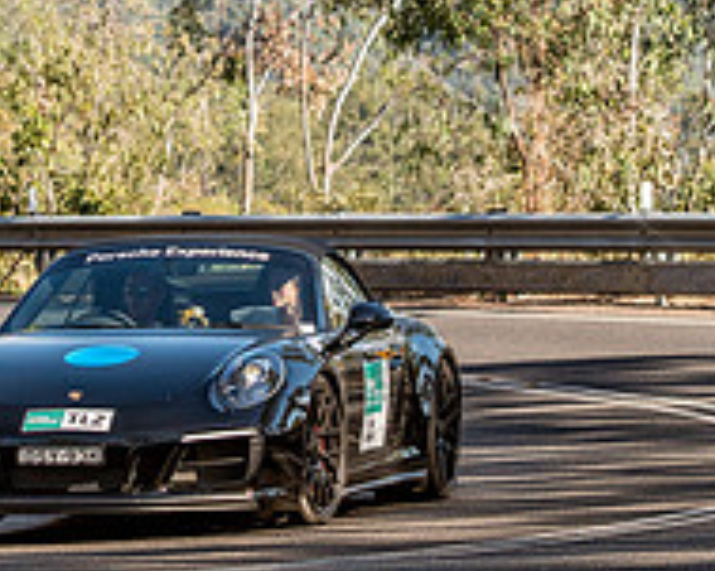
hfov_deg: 6.8
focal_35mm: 285
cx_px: 174
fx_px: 6028
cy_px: -110
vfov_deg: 5.4
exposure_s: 1/2000
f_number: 5
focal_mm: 85
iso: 250
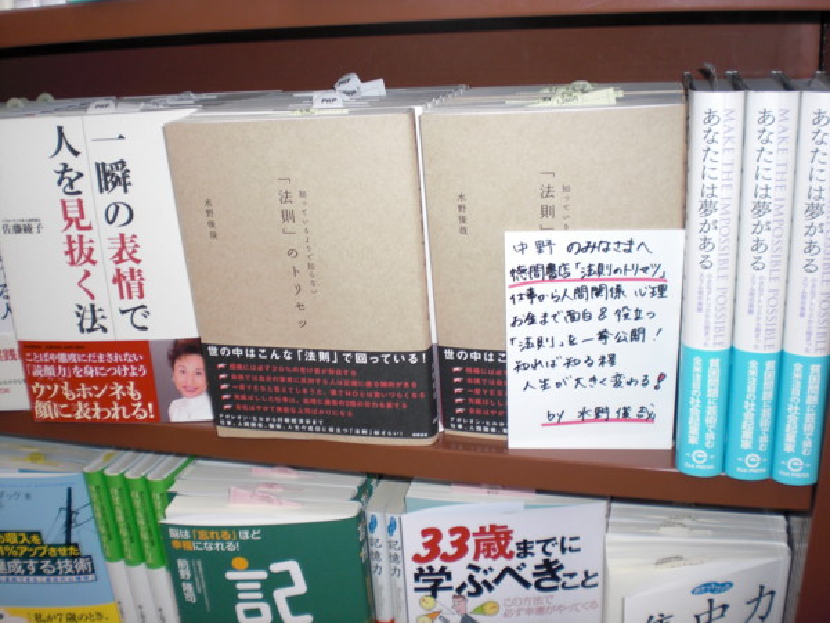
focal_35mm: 38
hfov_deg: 49.0
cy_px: 312
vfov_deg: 37.7
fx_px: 911
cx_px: 415
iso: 100
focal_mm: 6.3
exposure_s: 1/60
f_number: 3.1
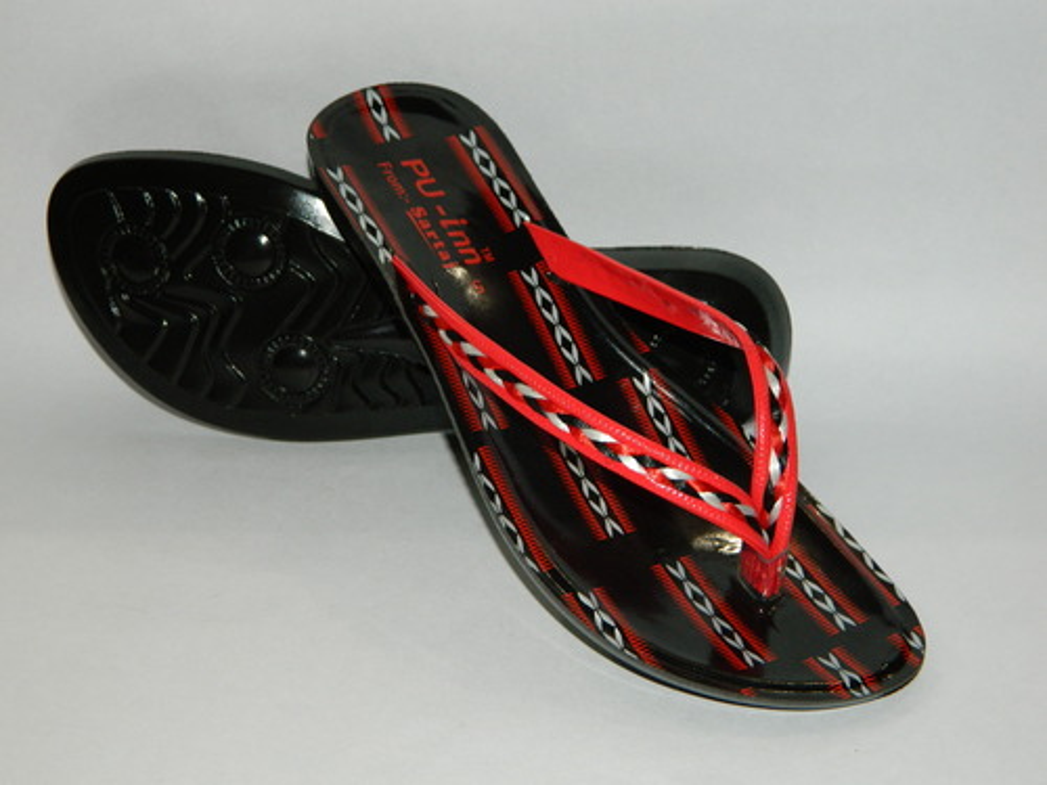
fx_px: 1724
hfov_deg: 33.8
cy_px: 392
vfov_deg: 25.7
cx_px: 524
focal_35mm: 57
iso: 200
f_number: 3.8
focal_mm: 10.2
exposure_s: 1/50
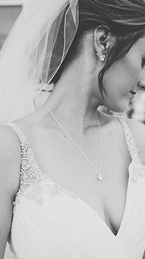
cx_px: 88
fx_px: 253
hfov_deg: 31.8
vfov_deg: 53.4
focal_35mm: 37
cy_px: 163
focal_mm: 27
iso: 100
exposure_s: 1/500
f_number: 2.8
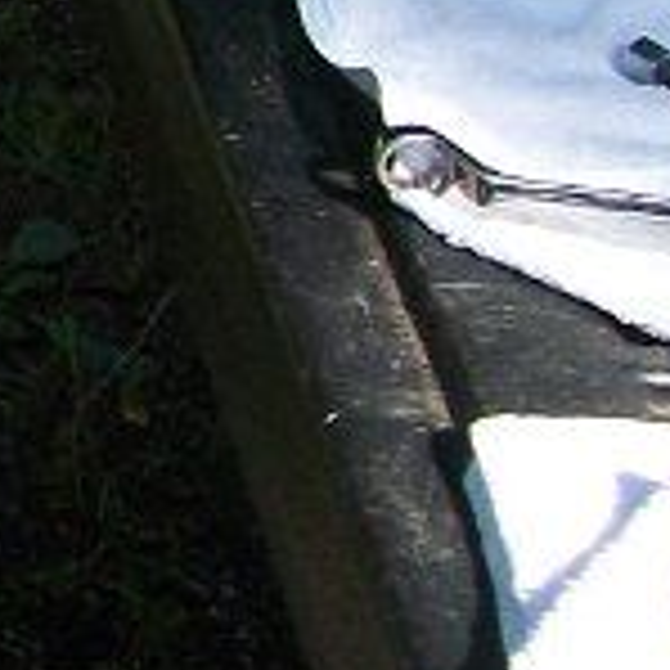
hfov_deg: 7.3
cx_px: -1277
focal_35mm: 213
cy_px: -247
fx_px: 4664
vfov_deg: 8.1
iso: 80
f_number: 2.7
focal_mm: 6
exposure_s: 1/640
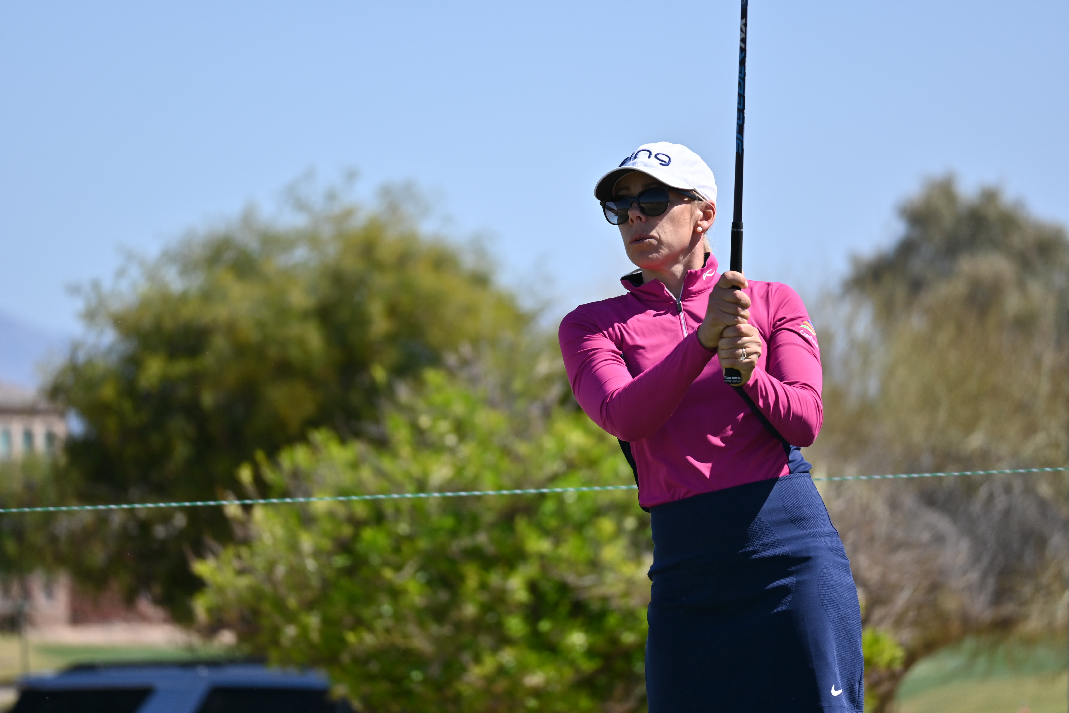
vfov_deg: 3.7
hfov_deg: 5.5
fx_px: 11135
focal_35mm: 375
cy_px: 356
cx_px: 534
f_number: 6.3
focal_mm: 250
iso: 100
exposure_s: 1/500
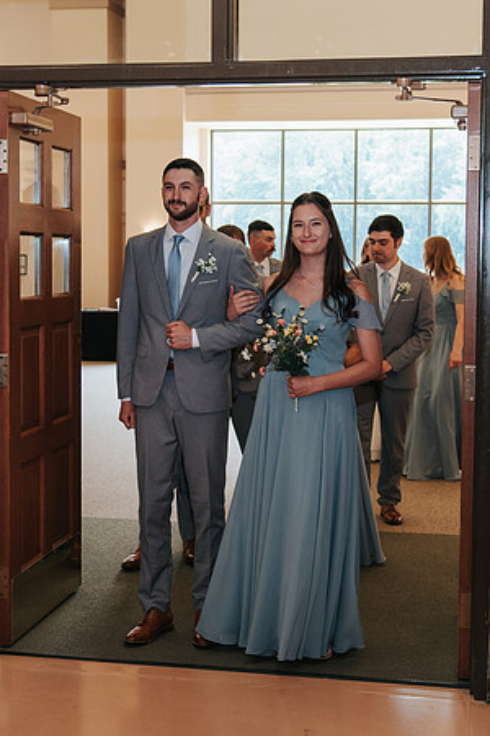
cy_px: 332
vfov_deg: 32.8
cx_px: 262
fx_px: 1249
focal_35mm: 61
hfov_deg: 22.2
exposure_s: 1/200
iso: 900
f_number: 4
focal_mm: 35
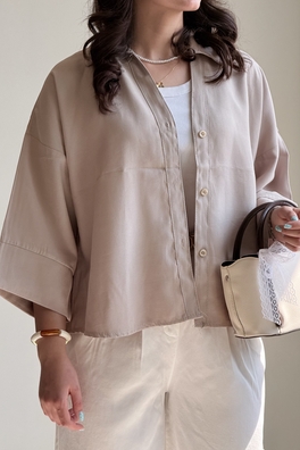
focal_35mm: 126
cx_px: 150
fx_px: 1575
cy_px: 225
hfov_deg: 10.9
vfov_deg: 16.3
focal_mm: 15.66
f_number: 2.8
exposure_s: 1/407
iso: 64
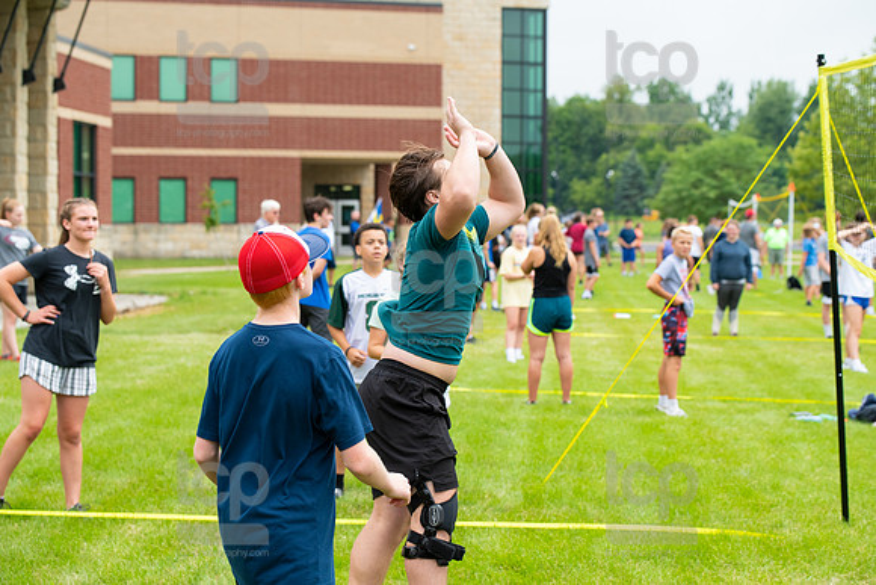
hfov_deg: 24.8
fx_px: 1996
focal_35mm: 82
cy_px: 292
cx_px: 438
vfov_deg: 16.7
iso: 640
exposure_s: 1/1250
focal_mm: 82
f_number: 4.5
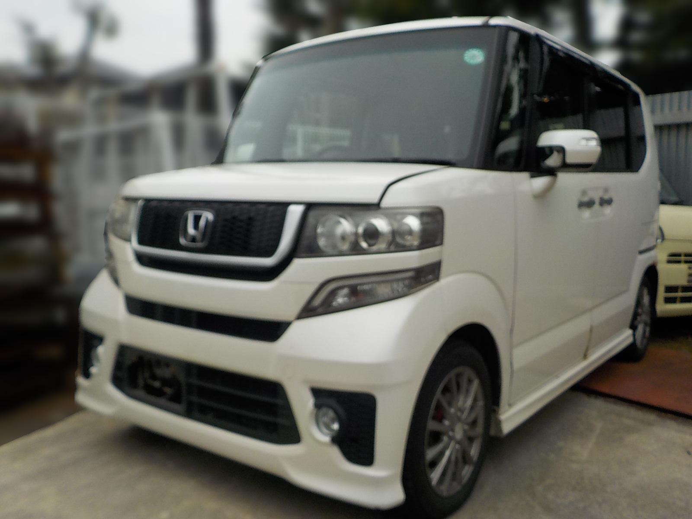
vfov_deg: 46.8
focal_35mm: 30
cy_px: 260
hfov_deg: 60.0
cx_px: 346
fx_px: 600
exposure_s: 1/800
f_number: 3.3
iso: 125
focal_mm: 4.1
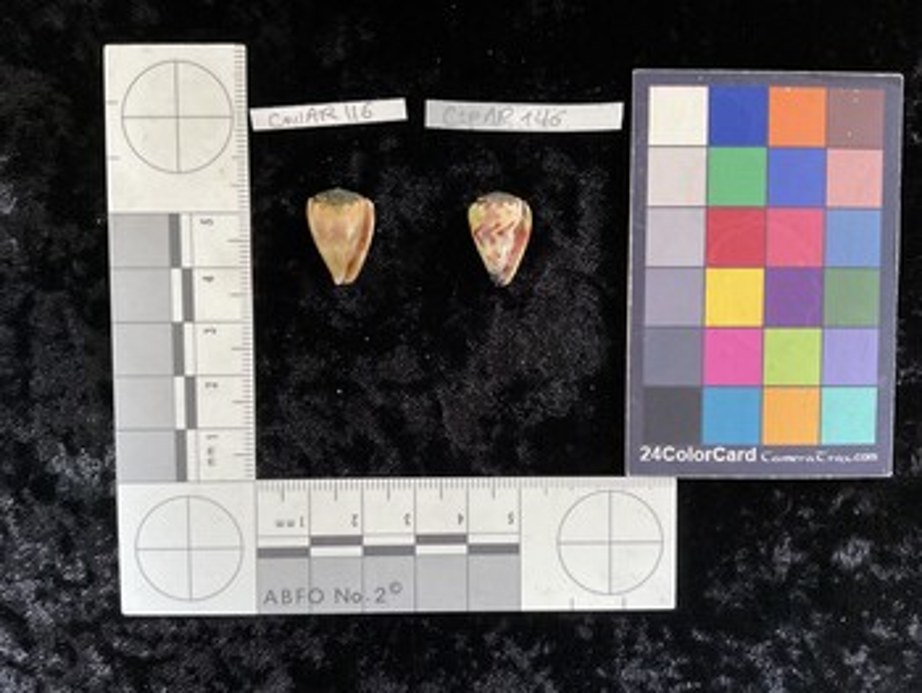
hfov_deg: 61.6
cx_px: 461
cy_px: 346
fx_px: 773
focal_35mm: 29
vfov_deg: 48.3
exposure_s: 1/60
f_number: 1.8
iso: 200
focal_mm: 3
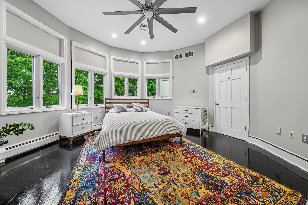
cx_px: 154
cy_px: 102
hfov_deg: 112.6
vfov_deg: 90.0
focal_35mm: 12
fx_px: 103
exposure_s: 1/2.5
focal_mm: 12
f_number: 9
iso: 200
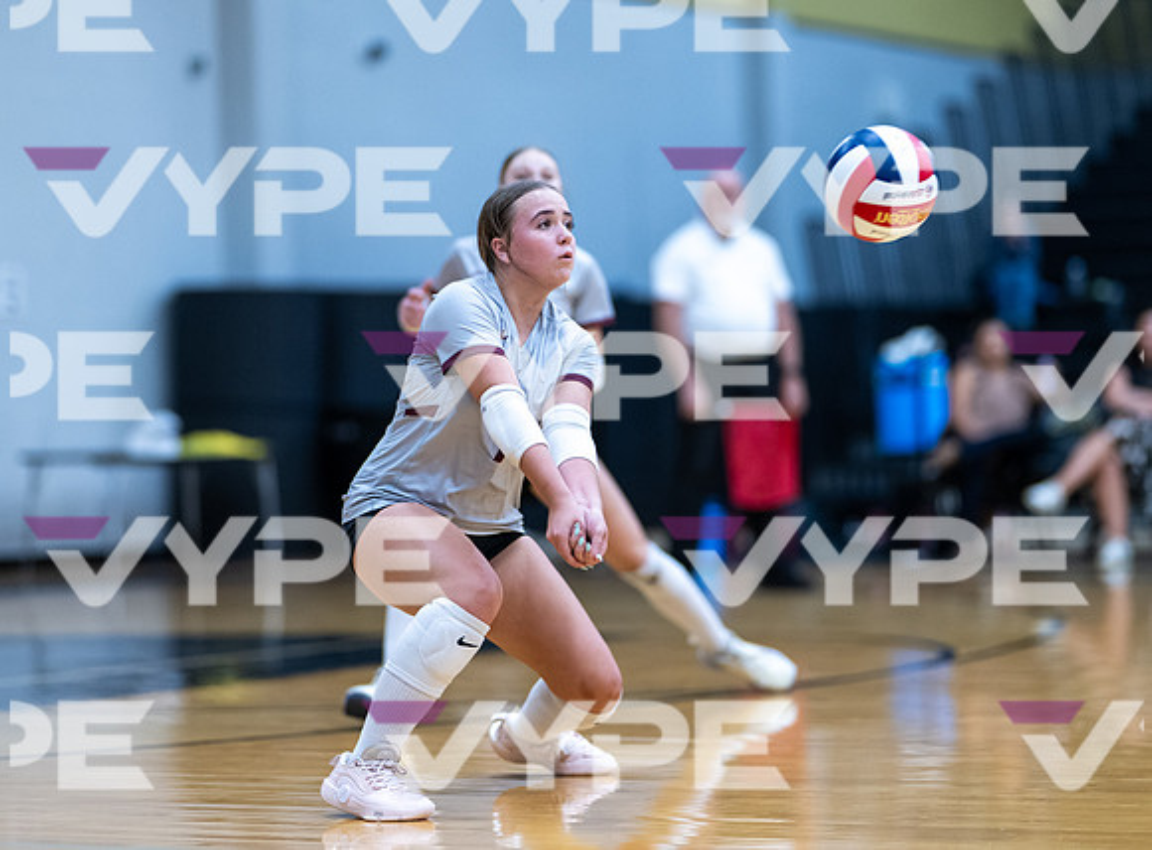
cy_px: 323
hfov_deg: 17.5
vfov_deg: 13.0
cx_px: 510
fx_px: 3733
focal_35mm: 113
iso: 1250
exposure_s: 1/1600
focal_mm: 85
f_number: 1.2
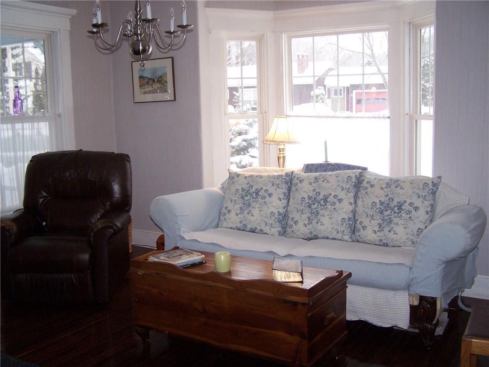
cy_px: 184
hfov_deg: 49.0
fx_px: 537
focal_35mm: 38
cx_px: 244
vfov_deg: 37.7
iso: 140
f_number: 2.8
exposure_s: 1/60
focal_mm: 6.3
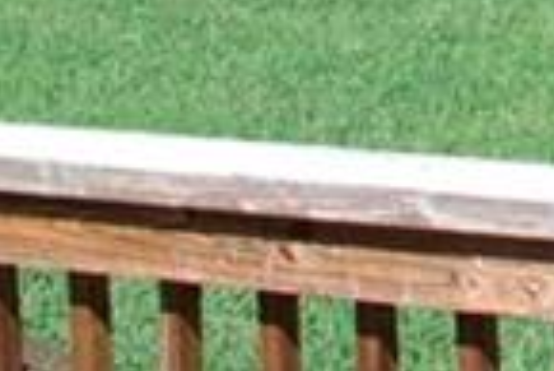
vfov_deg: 7.0
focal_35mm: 191
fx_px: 2942
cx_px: 1643
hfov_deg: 8.9
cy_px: -356
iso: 100
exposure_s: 1/160
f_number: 6.3
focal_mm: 18
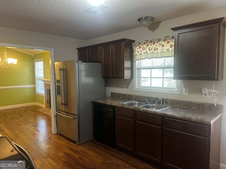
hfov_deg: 71.6
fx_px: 157
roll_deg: +0.6
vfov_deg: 56.8
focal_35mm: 24
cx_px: 113
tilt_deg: -4.5
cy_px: 84
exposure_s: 1/60
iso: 320
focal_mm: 6.86
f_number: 1.78
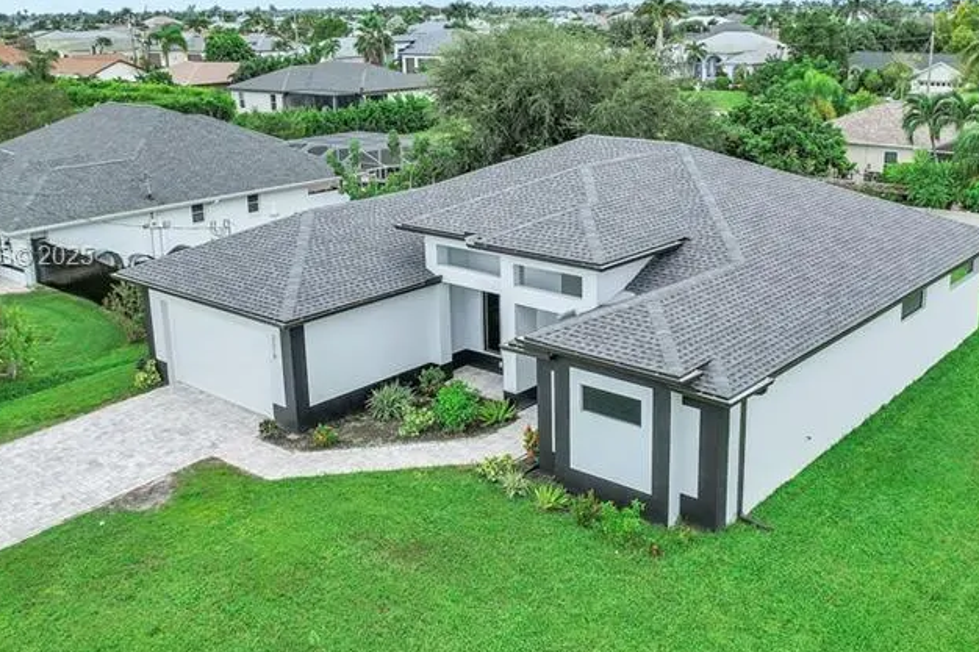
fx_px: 979
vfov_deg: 36.7
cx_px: 565
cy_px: 258
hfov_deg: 52.9
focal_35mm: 36
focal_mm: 8.38
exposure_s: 1/1000
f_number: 2.8
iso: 100
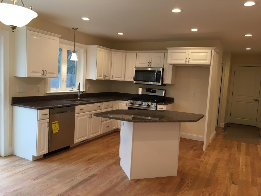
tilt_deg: -4.5
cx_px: 130
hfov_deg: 61.7
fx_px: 219
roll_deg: -2.2
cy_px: 98
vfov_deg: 48.2
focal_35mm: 29
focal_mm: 4.15
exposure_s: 1/30
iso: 32
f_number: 2.2
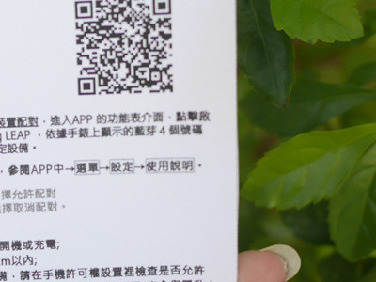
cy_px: 123
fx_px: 815
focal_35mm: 75
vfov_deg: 19.6
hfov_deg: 24.6
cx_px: -17
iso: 200
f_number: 2.2
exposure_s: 1/160
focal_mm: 15
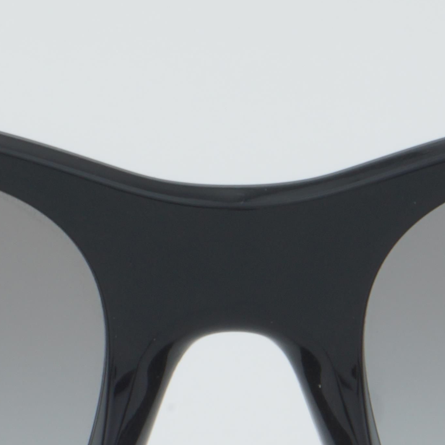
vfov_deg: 6.3
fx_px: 4058
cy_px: 356
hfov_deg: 6.3
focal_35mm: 279
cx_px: 232
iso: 100
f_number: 32
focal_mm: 50
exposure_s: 1/3
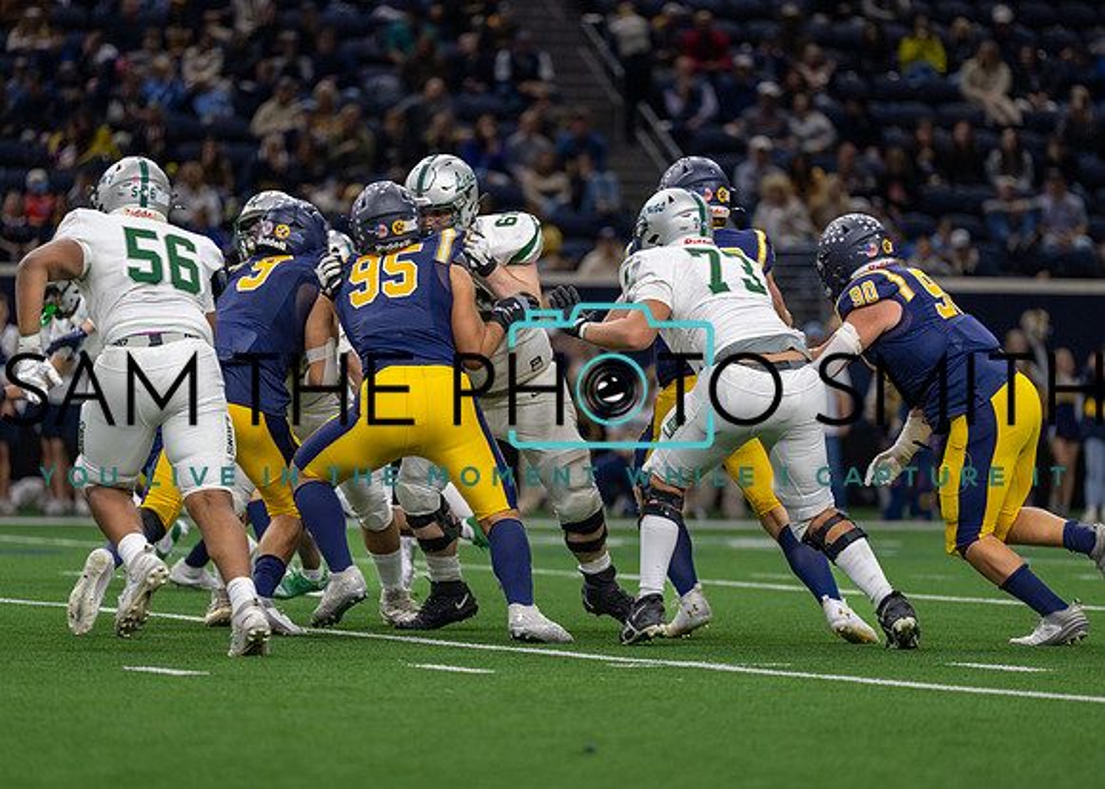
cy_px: 417
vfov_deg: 6.5
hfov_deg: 9.1
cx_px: 576
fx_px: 6945
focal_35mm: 221
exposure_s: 1/1000
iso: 2000
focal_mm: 200
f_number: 2.8
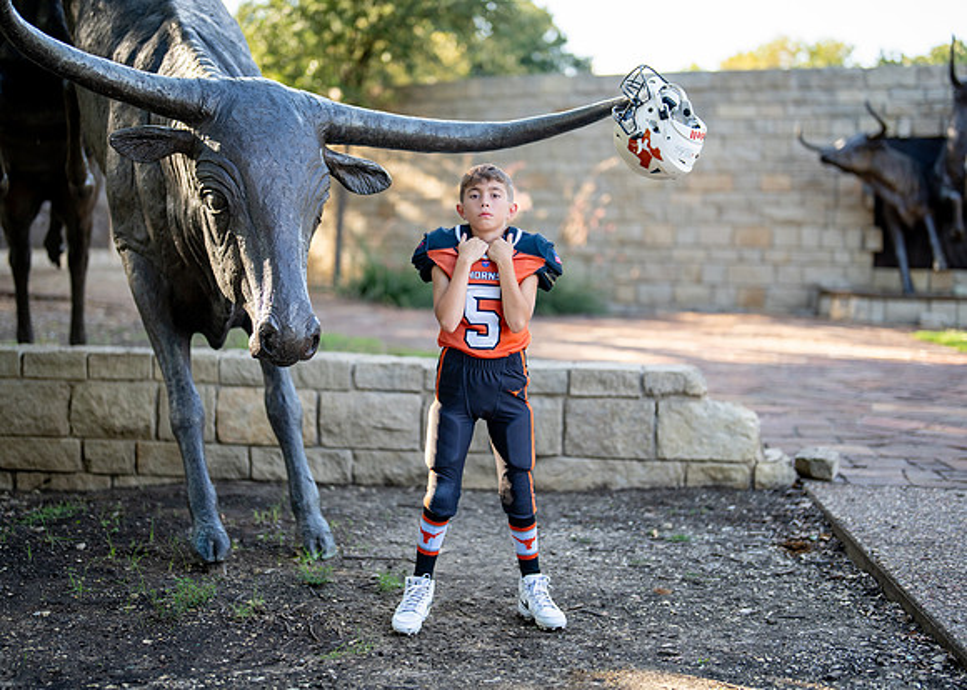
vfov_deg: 25.1
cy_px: 333
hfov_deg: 34.6
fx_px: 1553
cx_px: 474
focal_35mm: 57
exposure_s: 1/1600
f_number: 1.2
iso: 200
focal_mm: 50
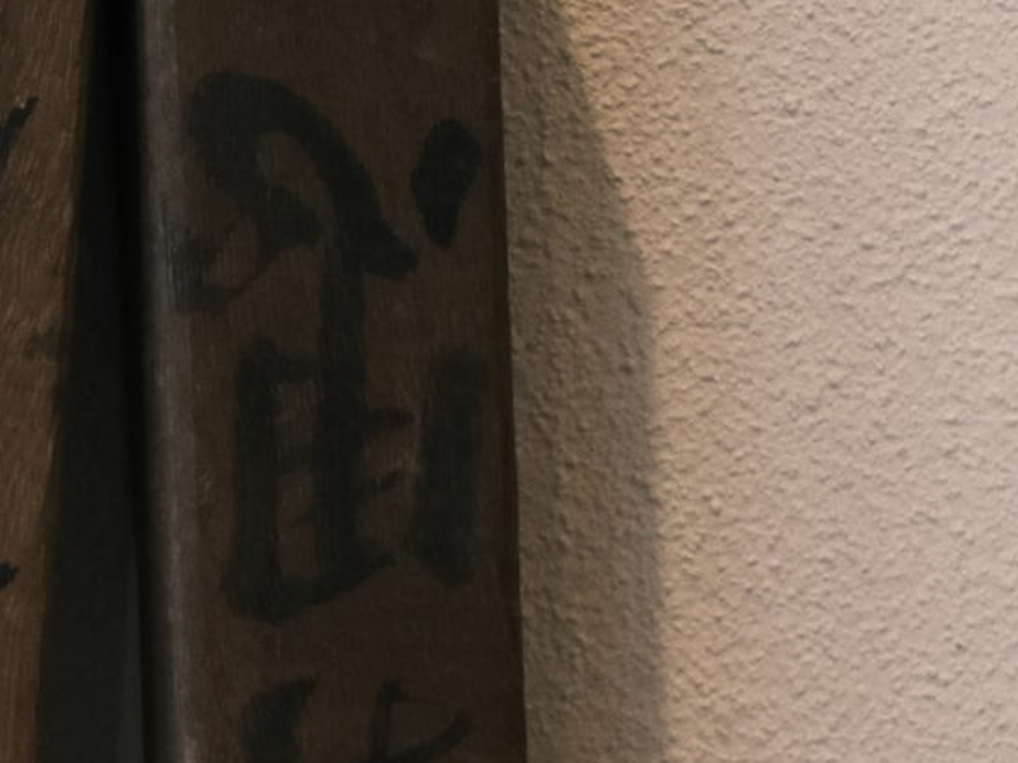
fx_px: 8938
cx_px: 352
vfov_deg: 4.9
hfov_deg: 6.5
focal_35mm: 304
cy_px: 514
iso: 4000
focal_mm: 45
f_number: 5.6
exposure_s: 1/140
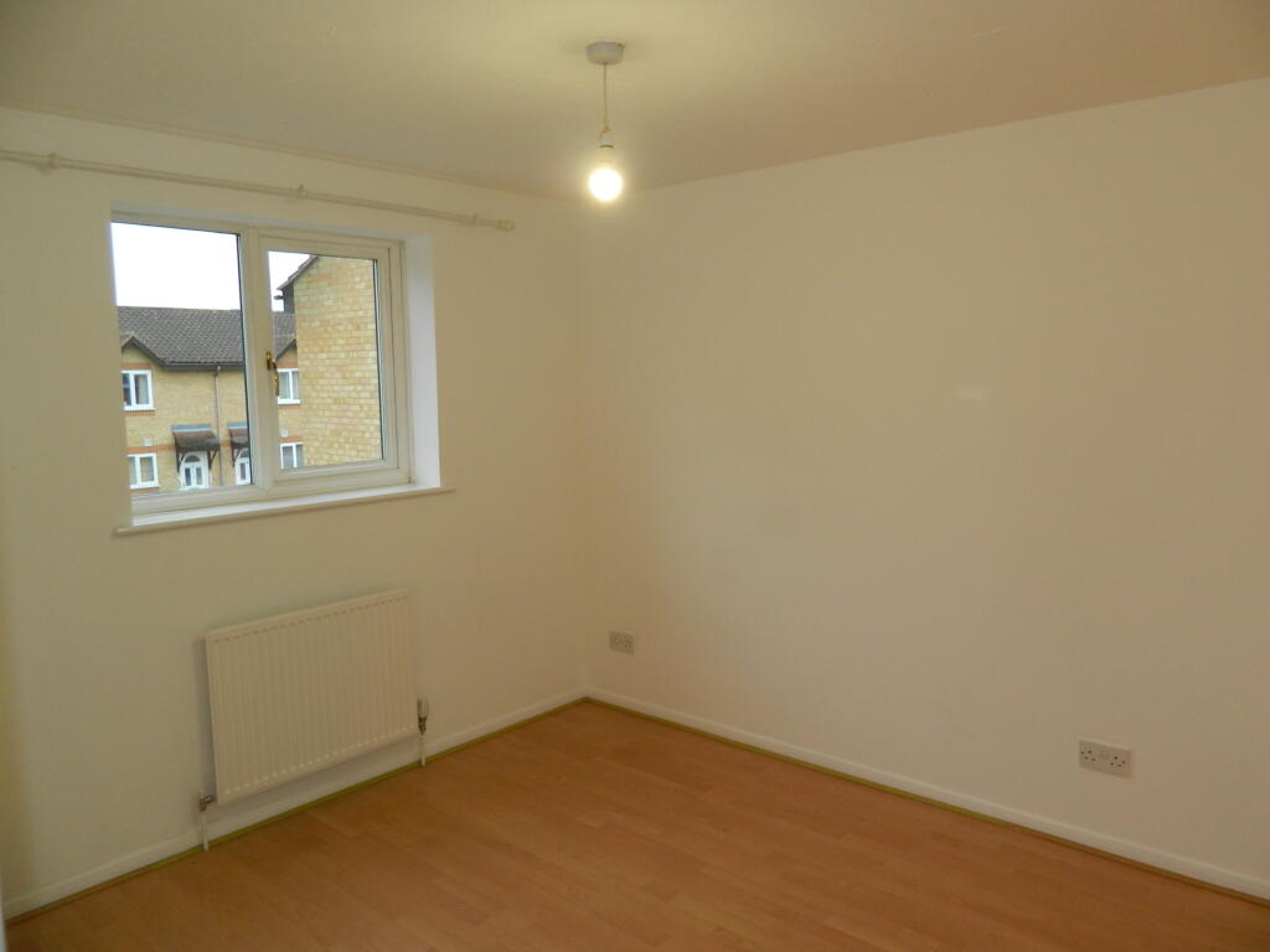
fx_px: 917
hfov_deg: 69.4
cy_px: 476
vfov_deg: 54.9
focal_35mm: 25
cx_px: 635
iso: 110
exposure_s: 1/30
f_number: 3.1
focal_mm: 4.5
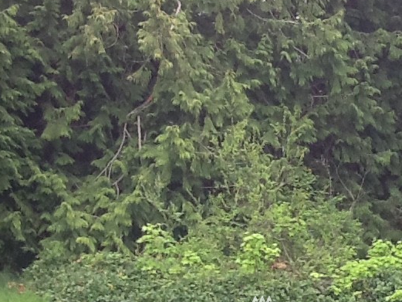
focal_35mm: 81
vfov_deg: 18.0
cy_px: 56
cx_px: 292
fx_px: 941
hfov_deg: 23.9
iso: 40
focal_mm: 2.03
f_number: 2.4
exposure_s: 1/120
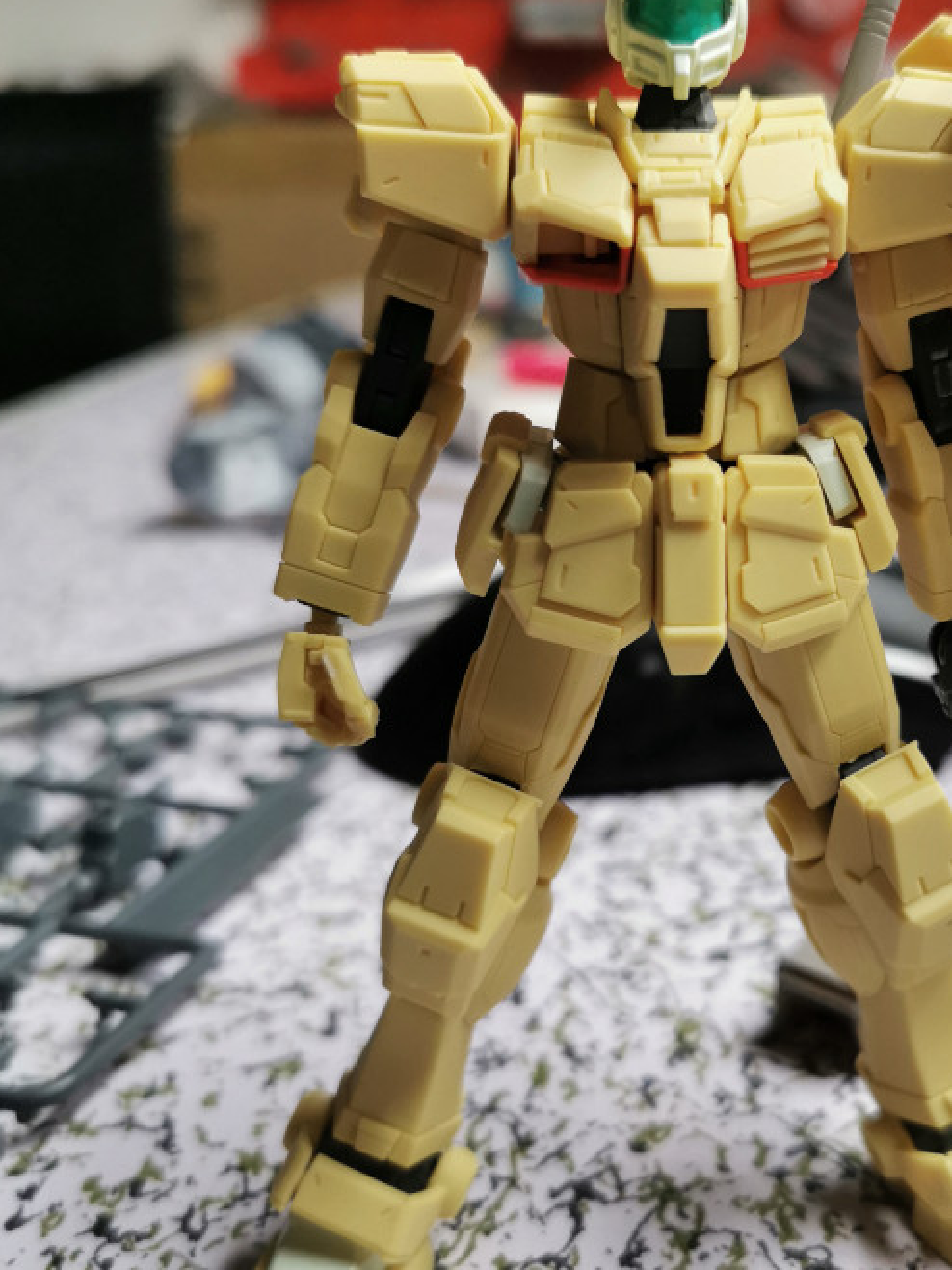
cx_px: 669
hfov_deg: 34.6
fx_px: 1504
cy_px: 630
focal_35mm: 41
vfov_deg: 45.8
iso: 200
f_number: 1.6
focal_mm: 5.6
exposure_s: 1/100
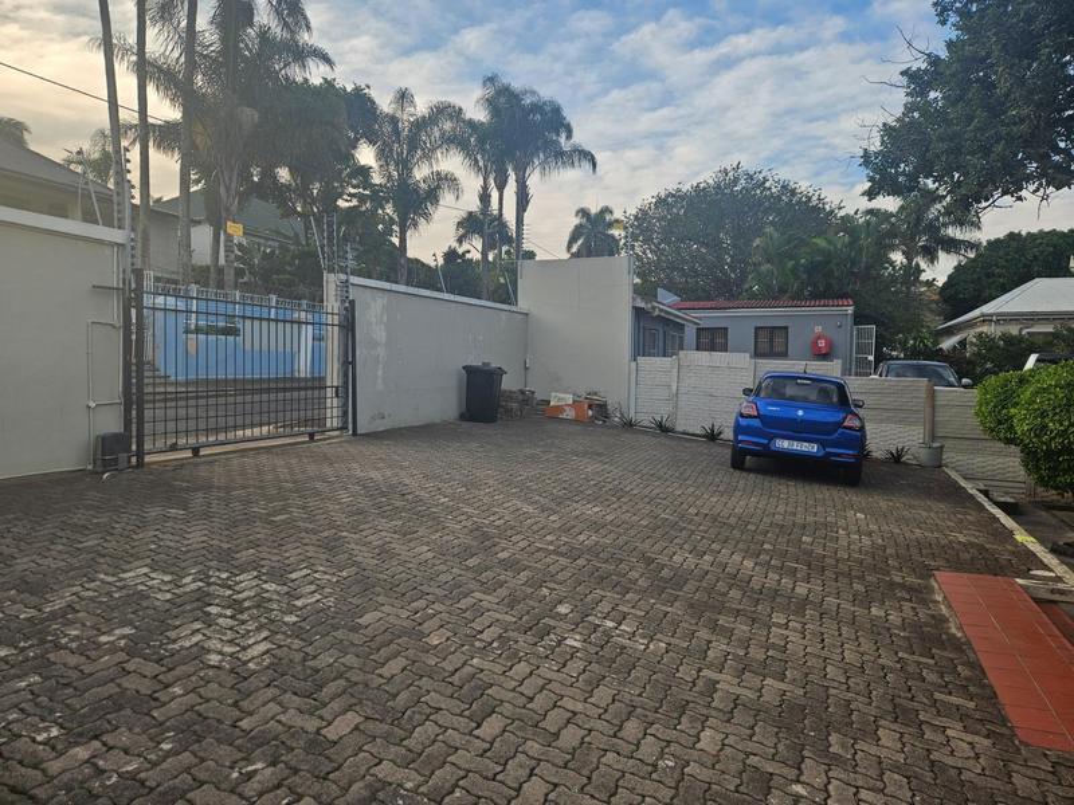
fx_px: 714
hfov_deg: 73.9
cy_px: 402
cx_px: 537
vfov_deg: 58.9
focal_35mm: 23
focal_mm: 5.4
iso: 25
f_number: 1.8
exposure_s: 1/565
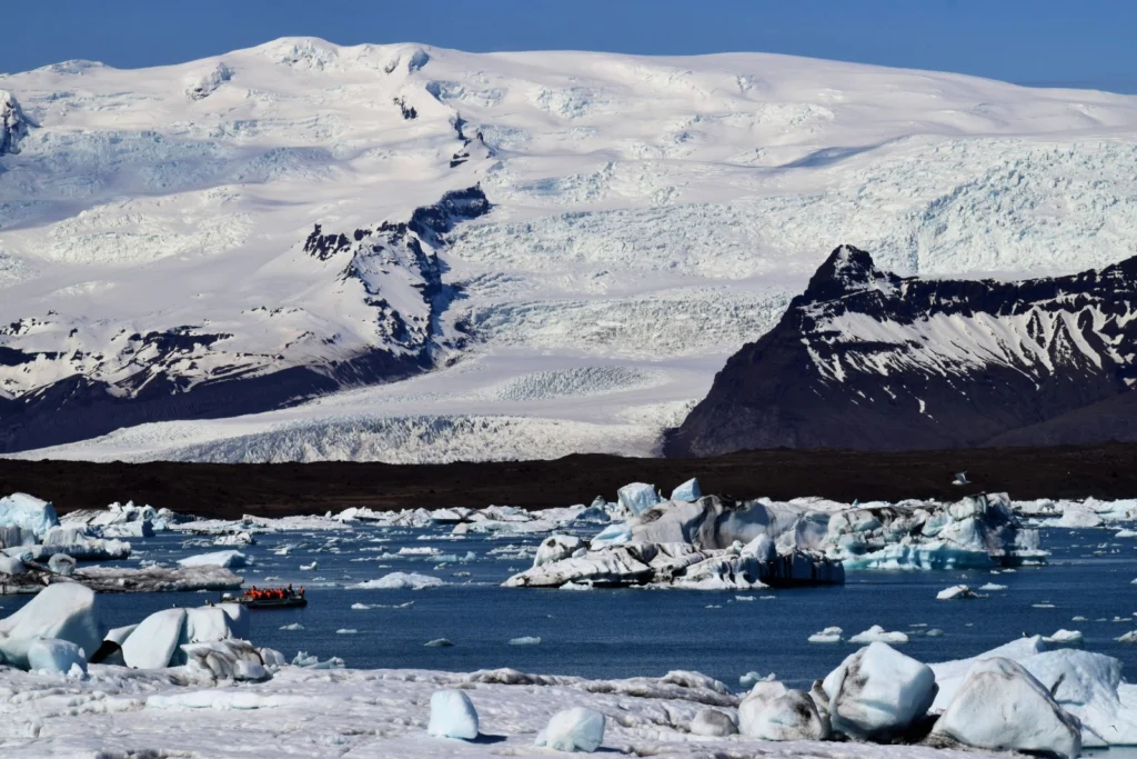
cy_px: 380
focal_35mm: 150
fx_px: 4738
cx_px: 568
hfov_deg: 13.7
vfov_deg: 9.2
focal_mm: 100
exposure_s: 1/2500
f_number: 13
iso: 320
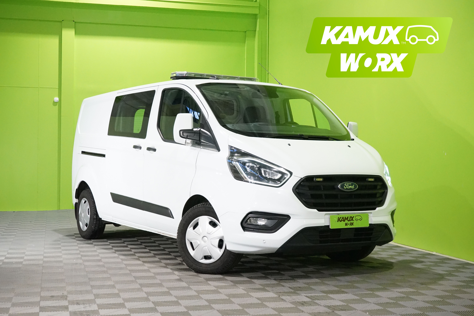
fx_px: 671
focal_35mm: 51
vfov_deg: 26.5
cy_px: 158
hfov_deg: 38.9
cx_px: 237
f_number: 8
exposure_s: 1/125
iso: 6400
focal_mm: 51
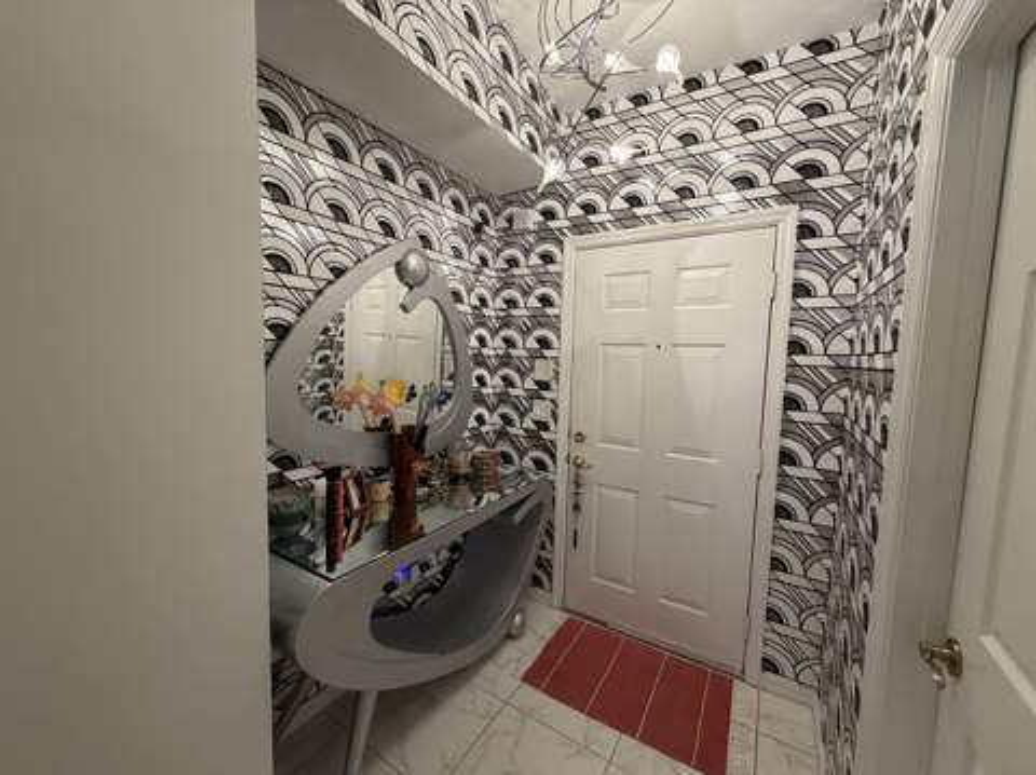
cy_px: 388
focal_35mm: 14
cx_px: 518
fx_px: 419
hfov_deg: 102.1
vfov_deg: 85.6
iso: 250
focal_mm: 2.22
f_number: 2.2
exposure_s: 1/60
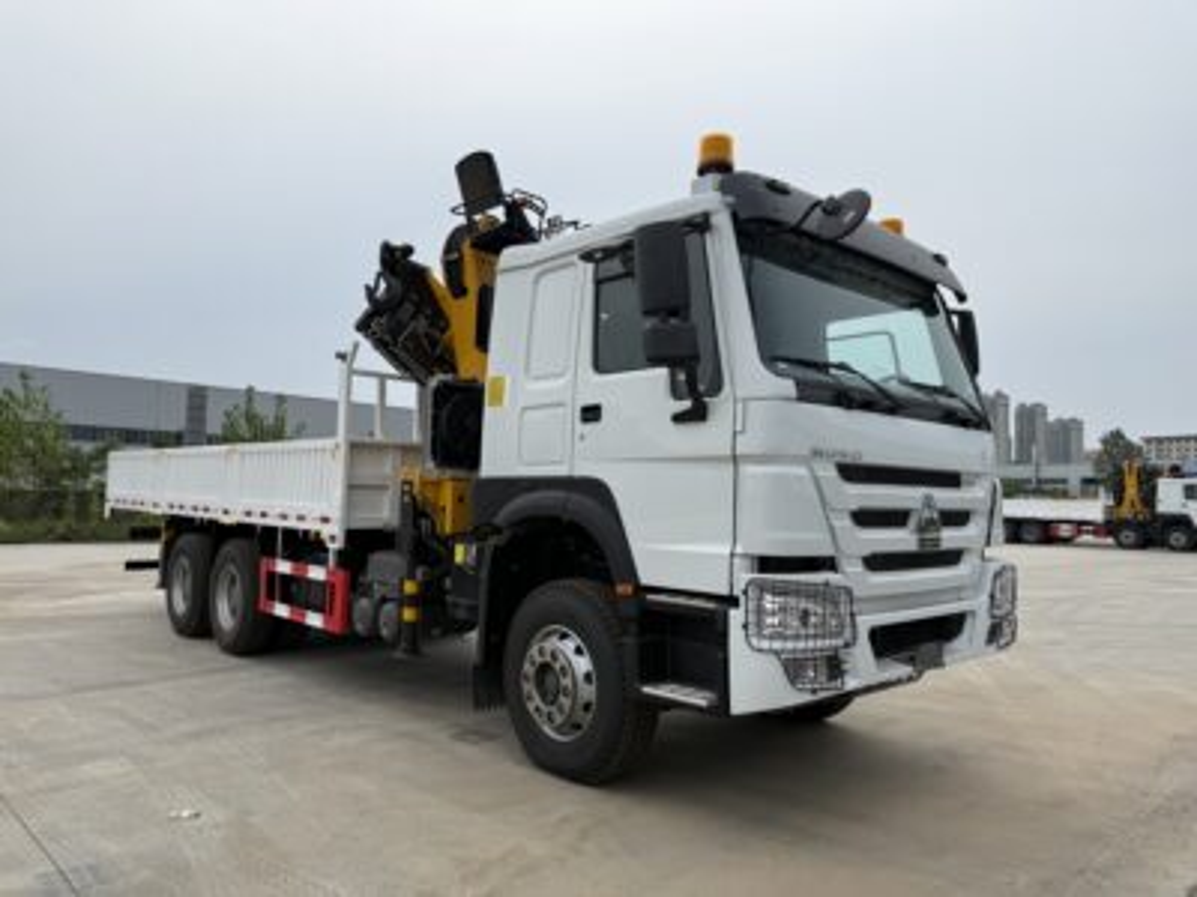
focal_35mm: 24
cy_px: 448
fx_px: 830
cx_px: 598
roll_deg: -0.3
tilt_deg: +2.7
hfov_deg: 71.6
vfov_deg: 56.8
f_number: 1.78
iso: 80
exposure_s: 1/1091
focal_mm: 6.76
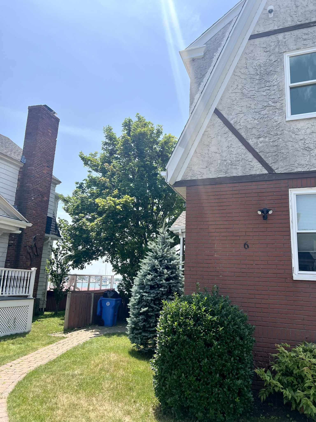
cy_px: 211
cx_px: 158
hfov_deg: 53.1
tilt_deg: +14.7
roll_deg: -3.9
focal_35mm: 26
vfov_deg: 67.3
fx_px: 316
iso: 50
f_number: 1.5
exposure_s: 1/3968
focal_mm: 5.7
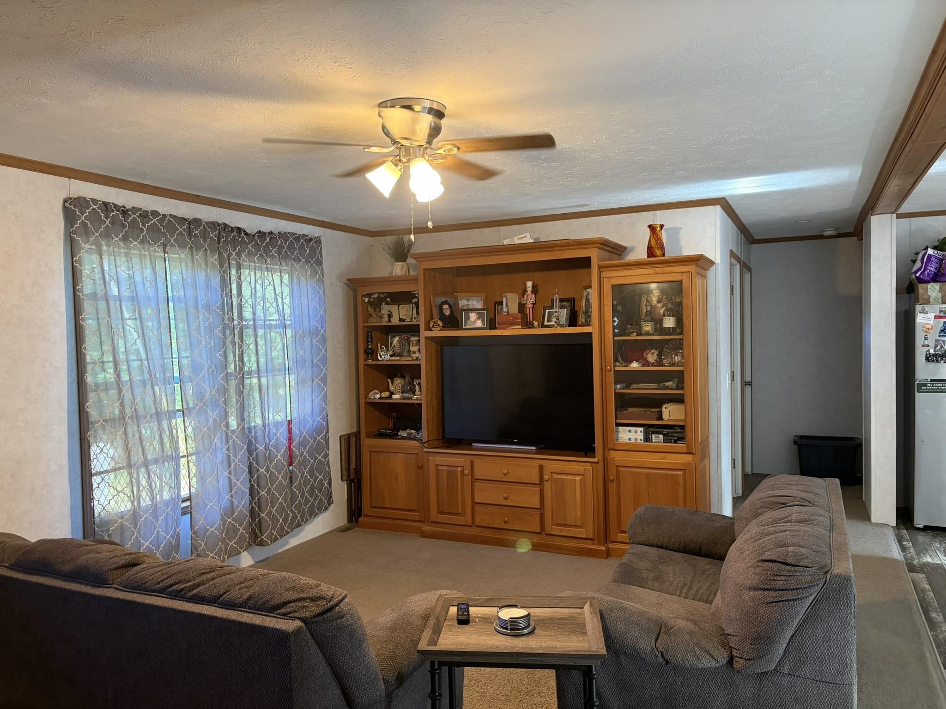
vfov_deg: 53.1
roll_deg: +1.1
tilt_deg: -2.1
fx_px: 711
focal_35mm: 26
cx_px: 473
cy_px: 354
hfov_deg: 67.3
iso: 250
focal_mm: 5.96
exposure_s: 1/60
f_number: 1.6
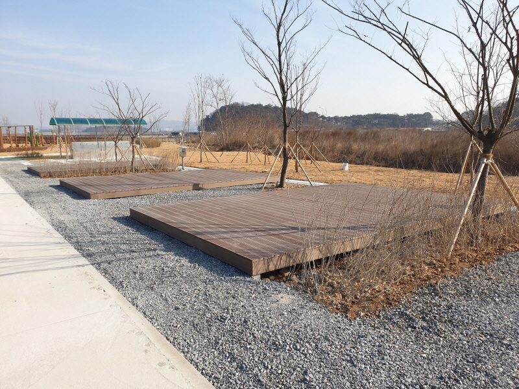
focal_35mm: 26
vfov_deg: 53.1
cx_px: 260
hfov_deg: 67.3
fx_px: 390
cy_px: 194
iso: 50
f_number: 2.4
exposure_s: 1/960
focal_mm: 4.3
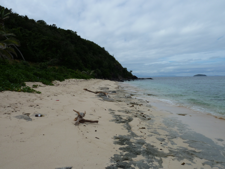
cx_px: 112
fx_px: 162
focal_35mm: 25
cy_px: 84
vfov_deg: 54.9
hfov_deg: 69.4
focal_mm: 4.1
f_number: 5.6
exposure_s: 1/640
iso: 80
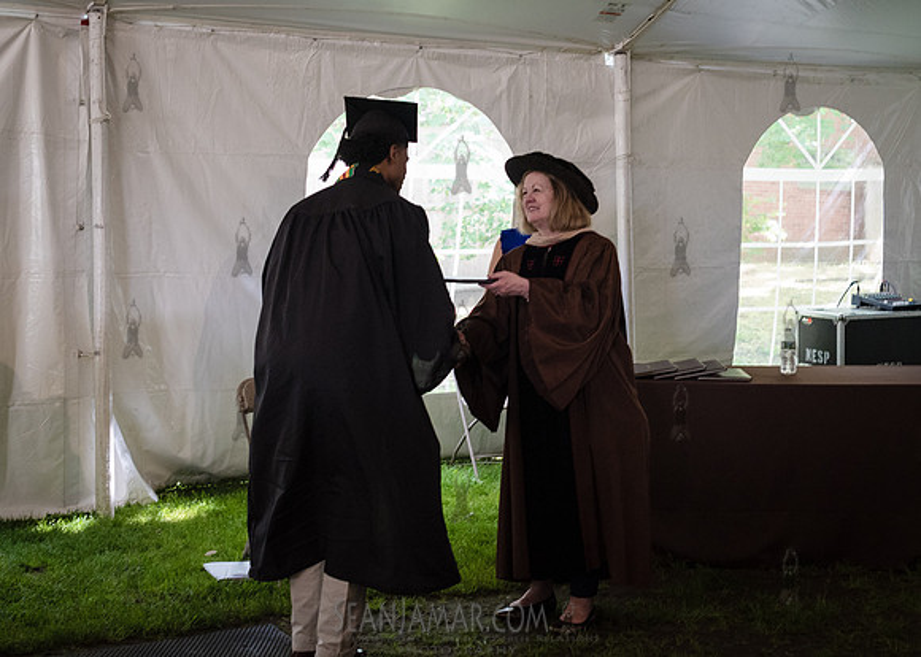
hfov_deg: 39.2
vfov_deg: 28.3
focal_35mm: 49
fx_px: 1294
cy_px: 213
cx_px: 473
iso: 2000
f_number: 4.5
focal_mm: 35
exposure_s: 1/200
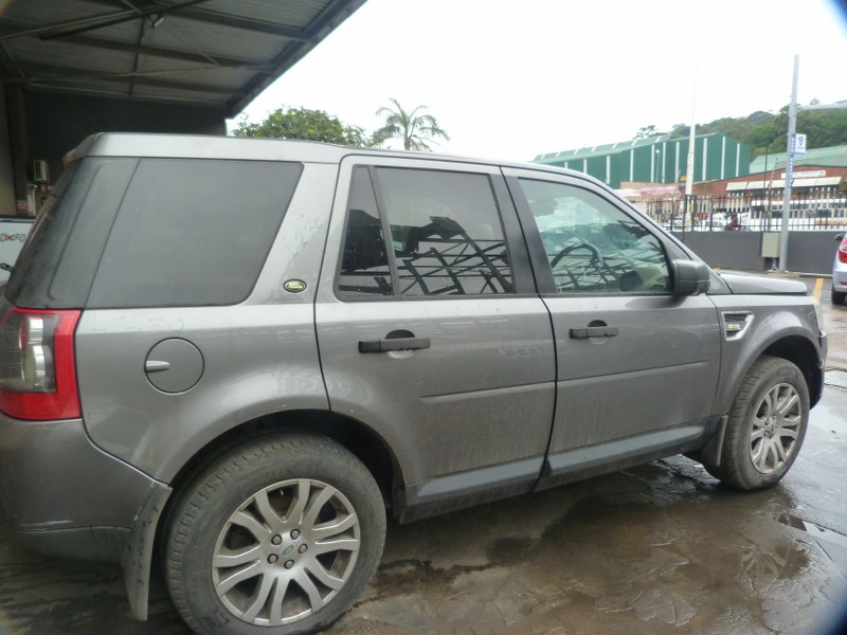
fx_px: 612
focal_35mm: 25
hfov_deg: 69.4
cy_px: 318
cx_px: 424
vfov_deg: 54.9
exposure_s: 1/100
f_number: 2.8
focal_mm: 4.5
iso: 125
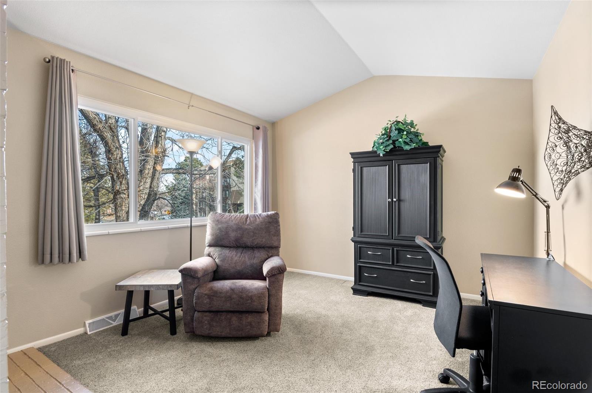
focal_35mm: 17
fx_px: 279
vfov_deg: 70.3
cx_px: 296
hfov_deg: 93.3
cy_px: 196
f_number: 8
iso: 400
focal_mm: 17
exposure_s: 1/1.67
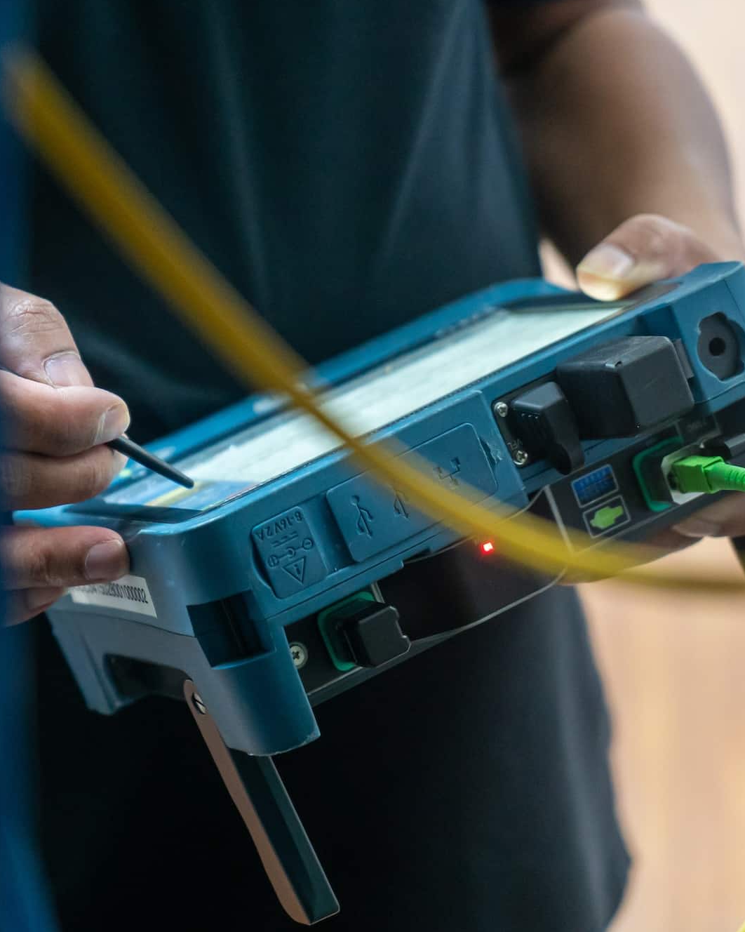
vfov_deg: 19.4
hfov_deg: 15.4
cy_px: 465
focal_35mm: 99
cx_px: 147
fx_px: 2729
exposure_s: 1/80
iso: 5000
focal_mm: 70
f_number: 4
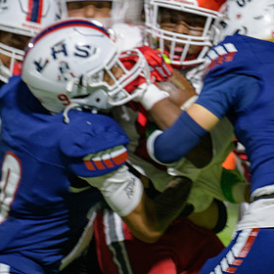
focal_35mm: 528
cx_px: 200
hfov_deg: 3.3
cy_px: 147
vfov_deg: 3.3
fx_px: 4728
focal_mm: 300
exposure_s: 1/250
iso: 2000
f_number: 2.8
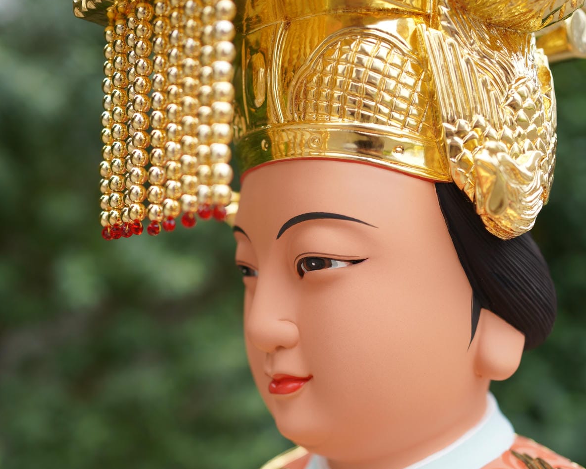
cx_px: 297
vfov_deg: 29.6
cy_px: 371
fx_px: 867
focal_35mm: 50
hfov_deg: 37.3
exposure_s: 1/640
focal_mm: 35
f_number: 2.8
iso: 200
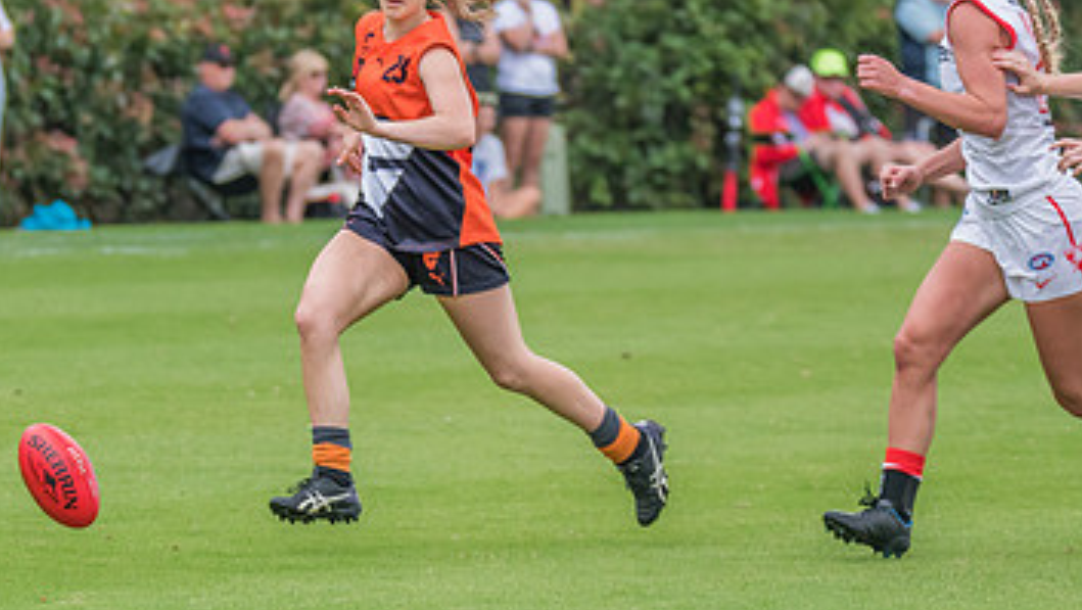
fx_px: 16563
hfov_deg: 3.7
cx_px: 126
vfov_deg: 2.1
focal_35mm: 577
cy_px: 248
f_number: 6.3
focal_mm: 260
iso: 1000
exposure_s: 1/1600
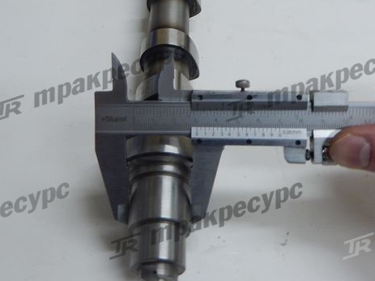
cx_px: 180
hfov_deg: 49.0
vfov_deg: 36.3
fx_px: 412
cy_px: 52
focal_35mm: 38
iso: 220
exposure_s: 1/30
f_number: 3
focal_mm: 4
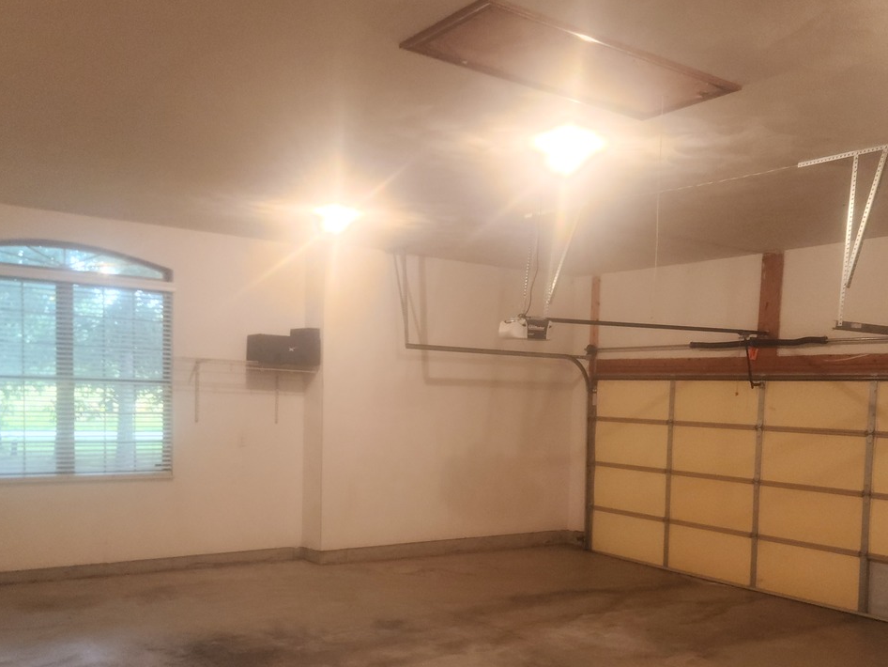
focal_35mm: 35
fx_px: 898
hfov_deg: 52.2
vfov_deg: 40.1
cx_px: 535
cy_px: 453
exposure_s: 1/40
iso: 200
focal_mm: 5.4
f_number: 1.8
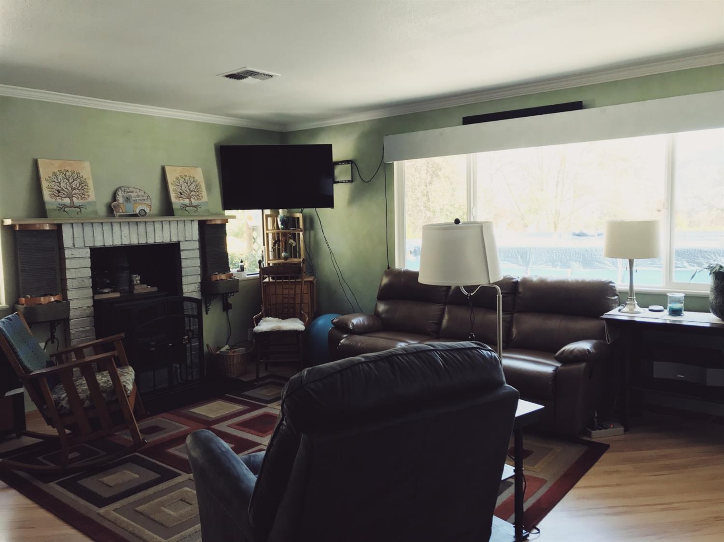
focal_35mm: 28
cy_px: 271
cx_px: 362
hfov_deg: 63.5
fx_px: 585
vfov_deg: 49.7
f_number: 1.8
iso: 32
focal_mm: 3.99
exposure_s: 1/45
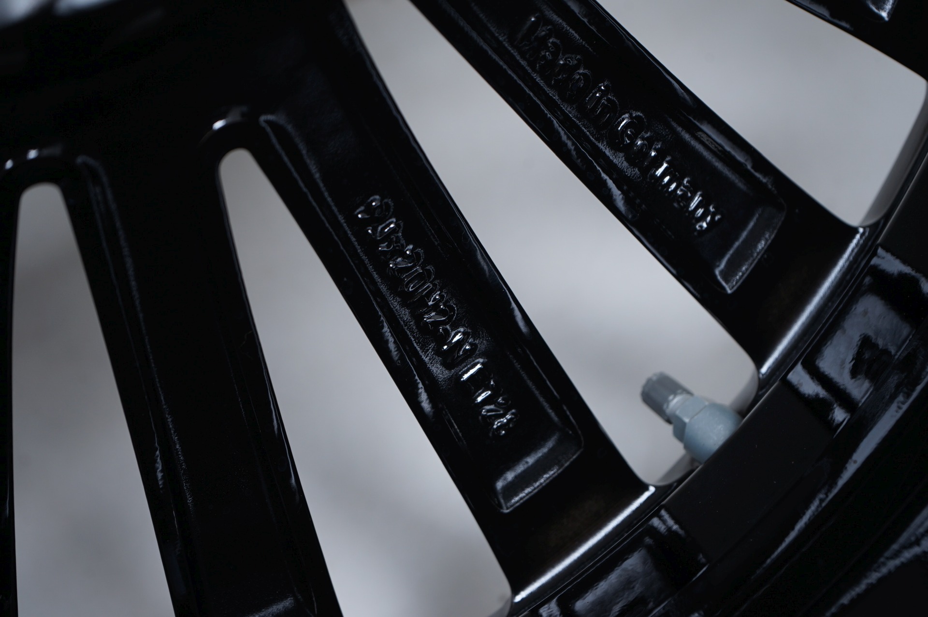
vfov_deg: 20.9
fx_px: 1674
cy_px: 308
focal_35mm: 65
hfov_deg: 31.0
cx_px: 464
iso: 250
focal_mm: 65
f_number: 7.1
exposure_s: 1/125
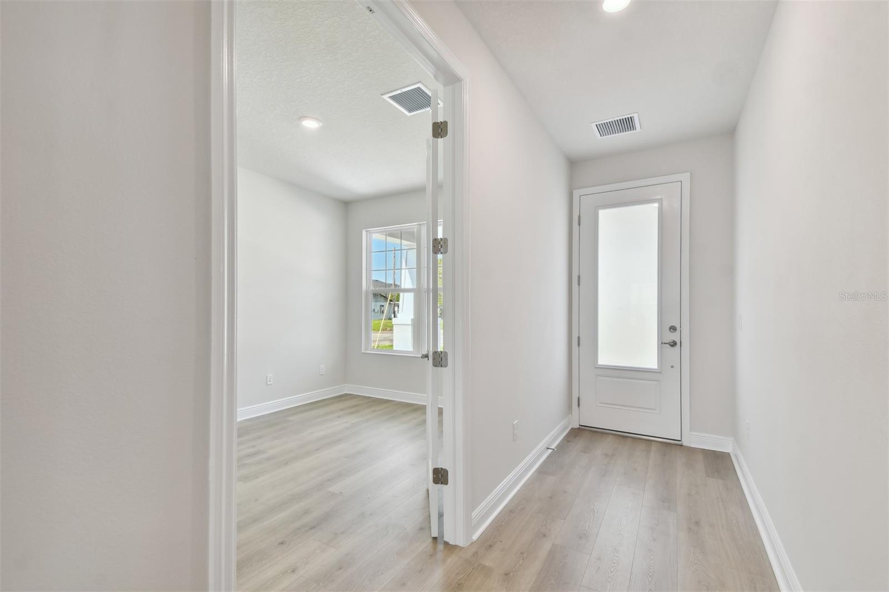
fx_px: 370
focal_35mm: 15
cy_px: 296
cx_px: 444
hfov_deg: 100.4
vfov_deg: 77.3
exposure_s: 1/15
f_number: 7.1
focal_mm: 10
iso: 100
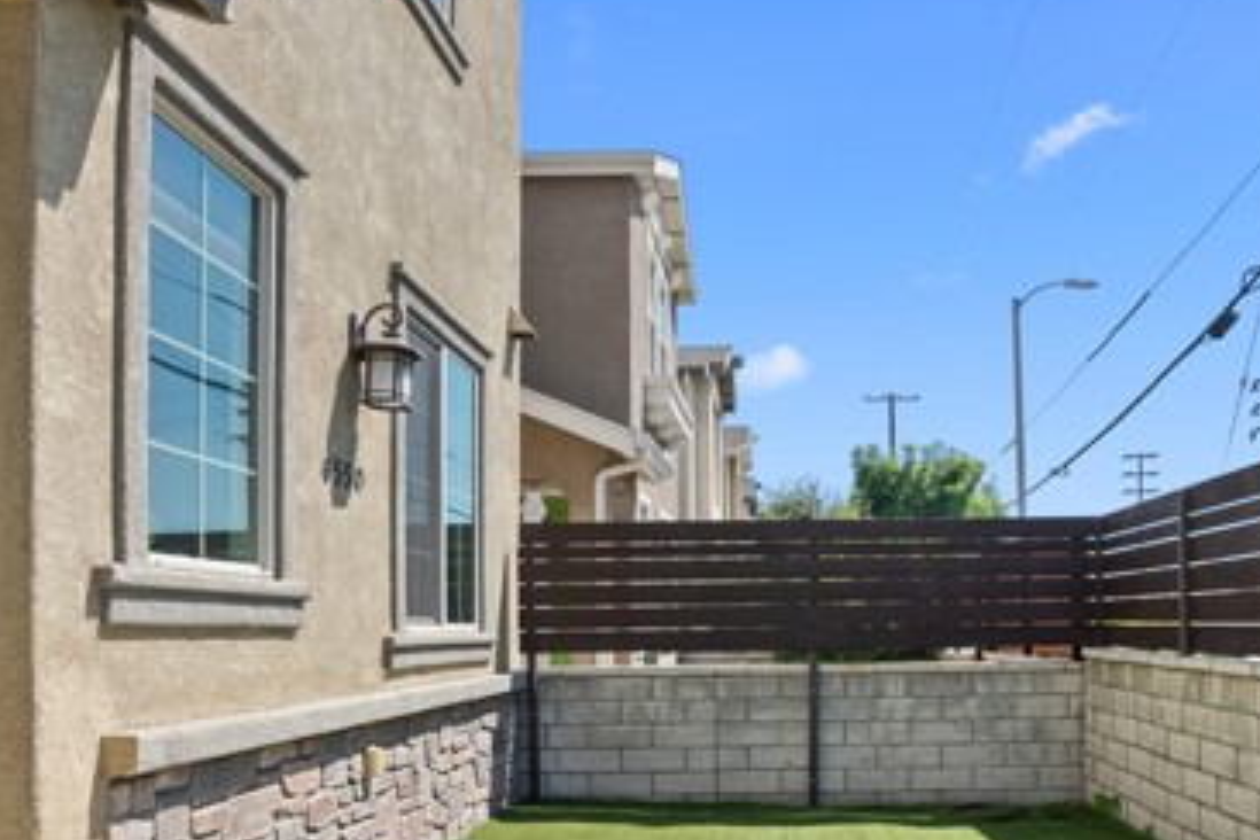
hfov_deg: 64.2
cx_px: 816
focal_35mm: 28
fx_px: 980
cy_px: 628
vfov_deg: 44.9
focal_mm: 16
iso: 1250
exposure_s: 1/1250
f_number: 8
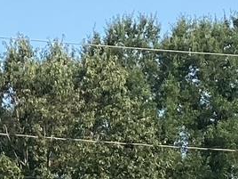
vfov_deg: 7.7
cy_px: 298
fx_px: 1299
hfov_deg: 10.4
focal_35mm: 189
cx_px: 11
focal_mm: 3.3
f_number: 2.4
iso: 25
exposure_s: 1/806
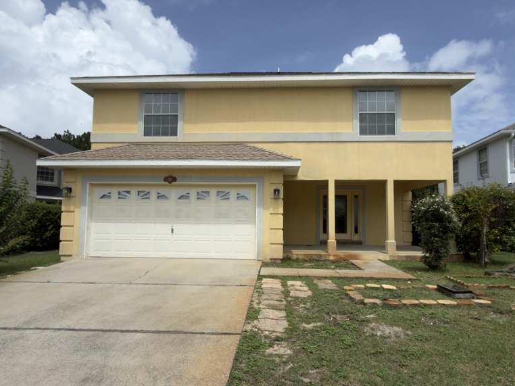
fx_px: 312
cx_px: 264
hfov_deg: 79.0
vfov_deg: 63.4
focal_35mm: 21
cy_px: 202
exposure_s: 1/1256
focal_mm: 2.22
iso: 16
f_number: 2.2
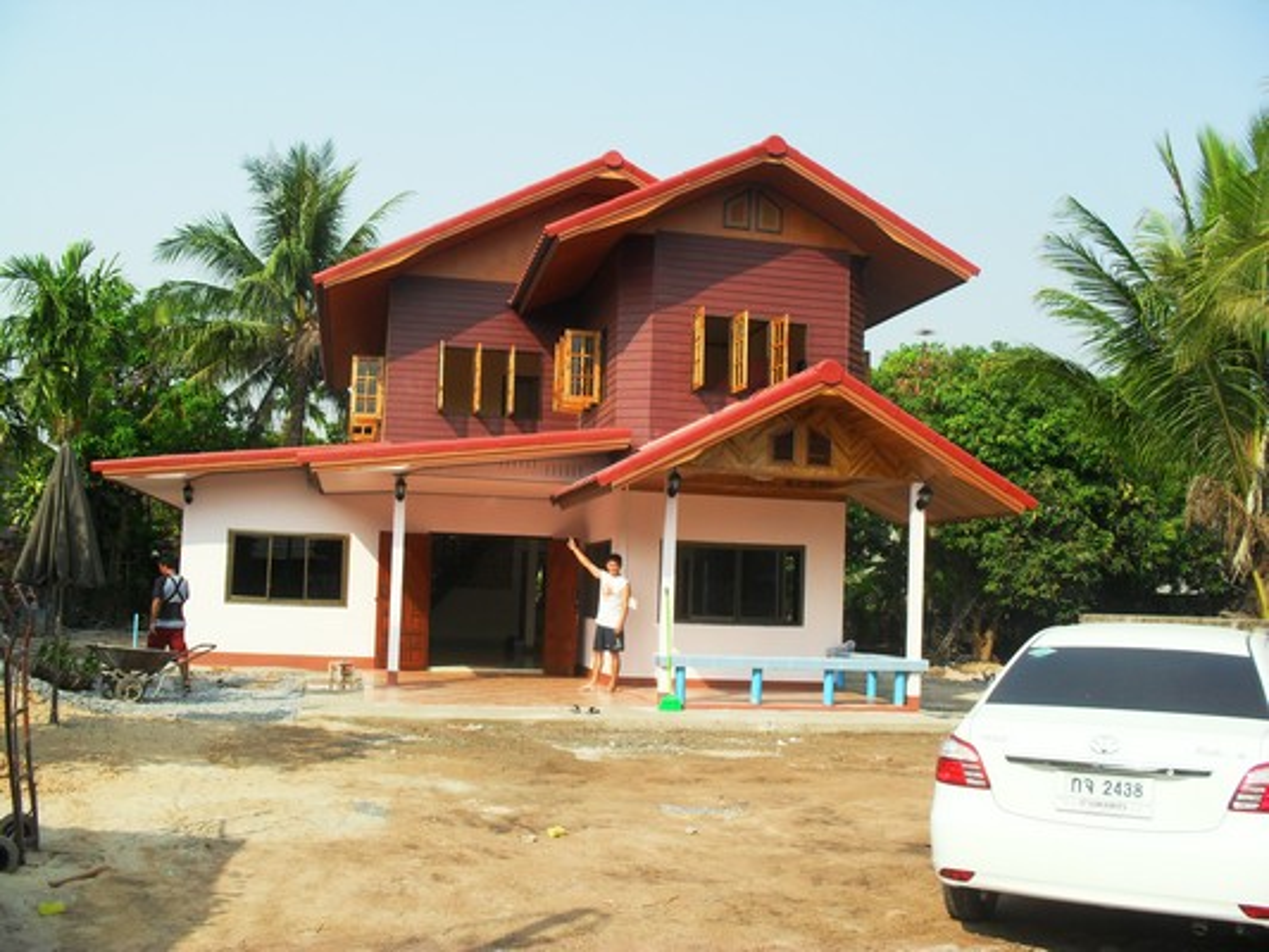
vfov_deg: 40.7
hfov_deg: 52.6
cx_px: 634
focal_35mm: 35
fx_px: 1283
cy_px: 476
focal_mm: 6.3
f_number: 8.4
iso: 100
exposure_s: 1/180
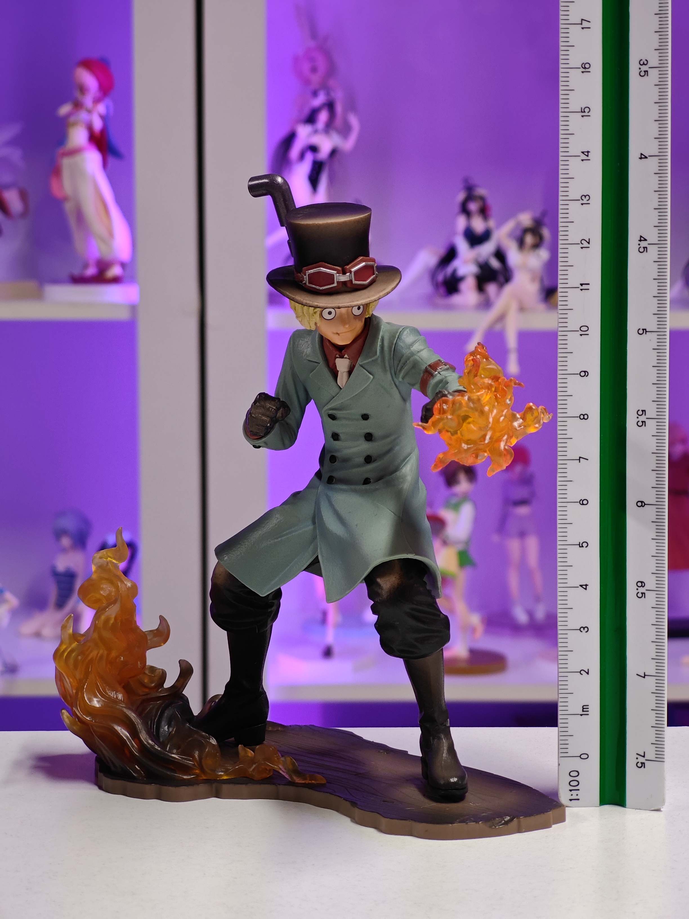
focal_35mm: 80
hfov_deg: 18.4
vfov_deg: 24.4
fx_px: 2123
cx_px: 344
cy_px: 460
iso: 400
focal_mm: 7.48
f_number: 2.4
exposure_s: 1/19.5
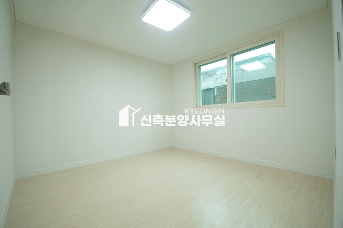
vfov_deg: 77.2
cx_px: 172
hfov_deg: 100.4
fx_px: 143
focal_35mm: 15
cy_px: 114
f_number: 5.6
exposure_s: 1/50
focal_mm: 10
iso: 800
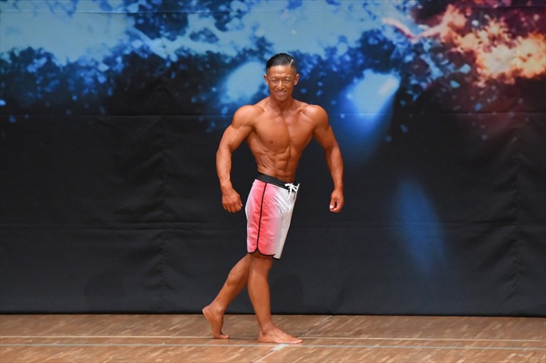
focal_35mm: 345
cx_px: 273
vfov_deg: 4.0
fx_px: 5230
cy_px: 182
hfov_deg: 6.0
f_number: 5.6
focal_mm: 230
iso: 8000
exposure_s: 1/400
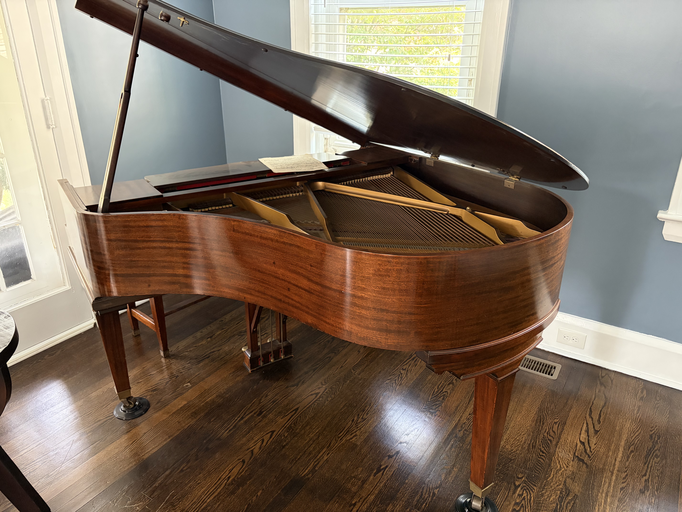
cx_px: 341
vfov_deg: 53.1
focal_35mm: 26
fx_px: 512
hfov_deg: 67.3
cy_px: 256
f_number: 1.6
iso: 500
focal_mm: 5.96
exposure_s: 1/41
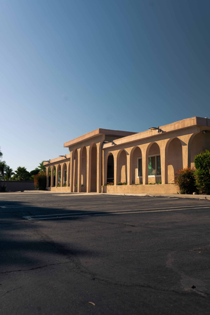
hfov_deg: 37.9
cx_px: 105
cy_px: 158
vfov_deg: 54.4
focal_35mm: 35
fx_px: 306
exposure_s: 1/250
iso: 160
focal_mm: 35
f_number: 5.6
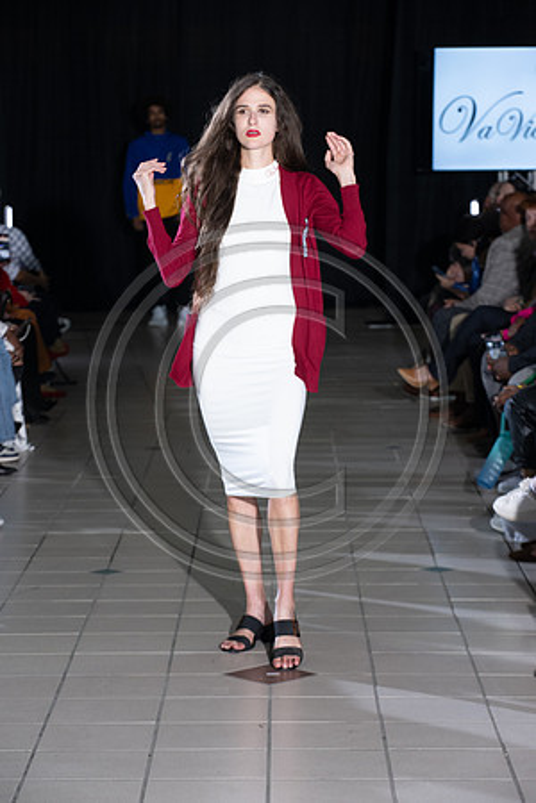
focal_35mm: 112
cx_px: 268
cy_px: 402
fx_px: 2501
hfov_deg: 12.2
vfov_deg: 18.3
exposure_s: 1/160
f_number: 6.3
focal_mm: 112
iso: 1250
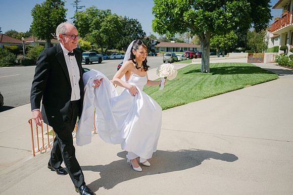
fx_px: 228
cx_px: 146
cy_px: 98
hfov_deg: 65.5
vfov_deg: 46.4
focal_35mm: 28
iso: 100
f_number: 2.8
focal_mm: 28
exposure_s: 1/2000
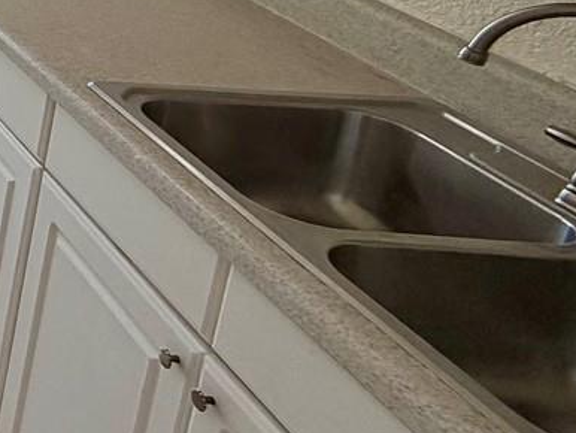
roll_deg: -0.3
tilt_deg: -14.2
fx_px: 966
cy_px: -145
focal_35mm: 58
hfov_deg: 19.6
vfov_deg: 22.4
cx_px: -558
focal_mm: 2.22
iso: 100
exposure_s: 1/120
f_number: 2.2
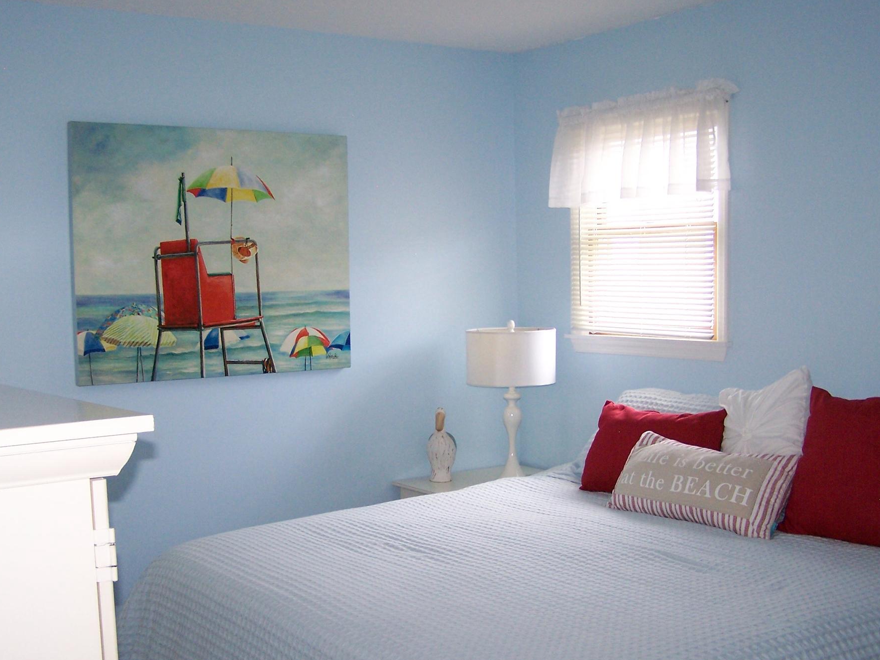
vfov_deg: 32.8
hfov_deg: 42.9
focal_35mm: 44
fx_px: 1119
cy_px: 380
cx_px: 424
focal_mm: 6.3
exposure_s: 1/60
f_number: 2.8
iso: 140
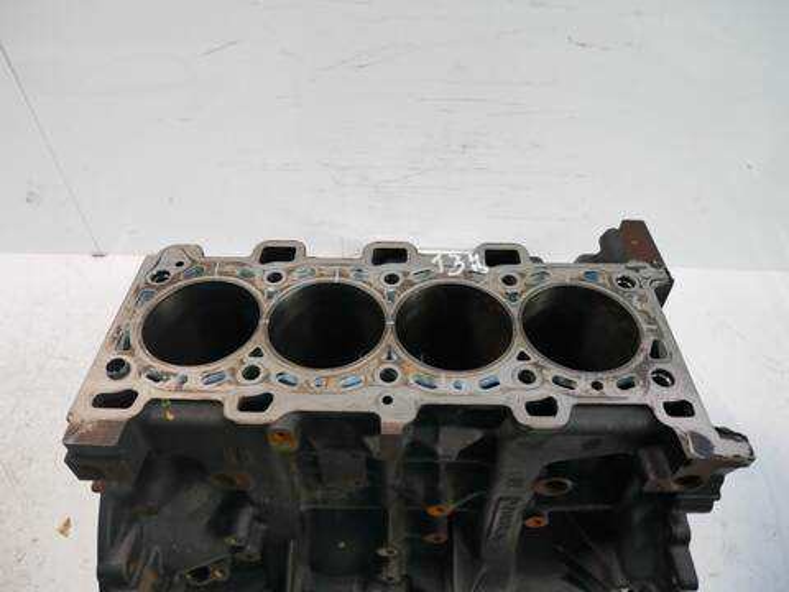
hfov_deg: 71.6
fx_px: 547
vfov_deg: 56.8
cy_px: 296
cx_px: 394
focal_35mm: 24
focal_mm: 12
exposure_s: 1/60
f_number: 3.5
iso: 640
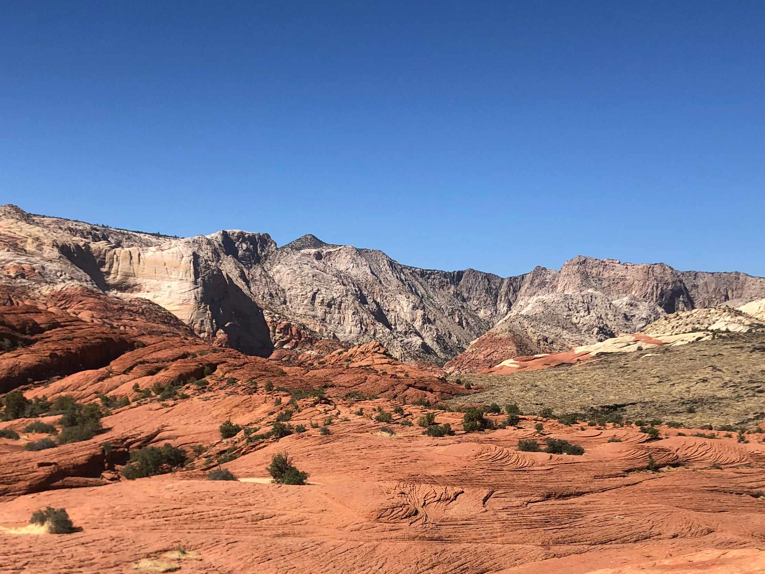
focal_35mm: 51
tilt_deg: -6.2
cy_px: 497
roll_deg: -1.5
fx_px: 1127
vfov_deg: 27.7
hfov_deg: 37.5
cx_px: 403
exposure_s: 1/2404
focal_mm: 3.99
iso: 20
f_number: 1.8
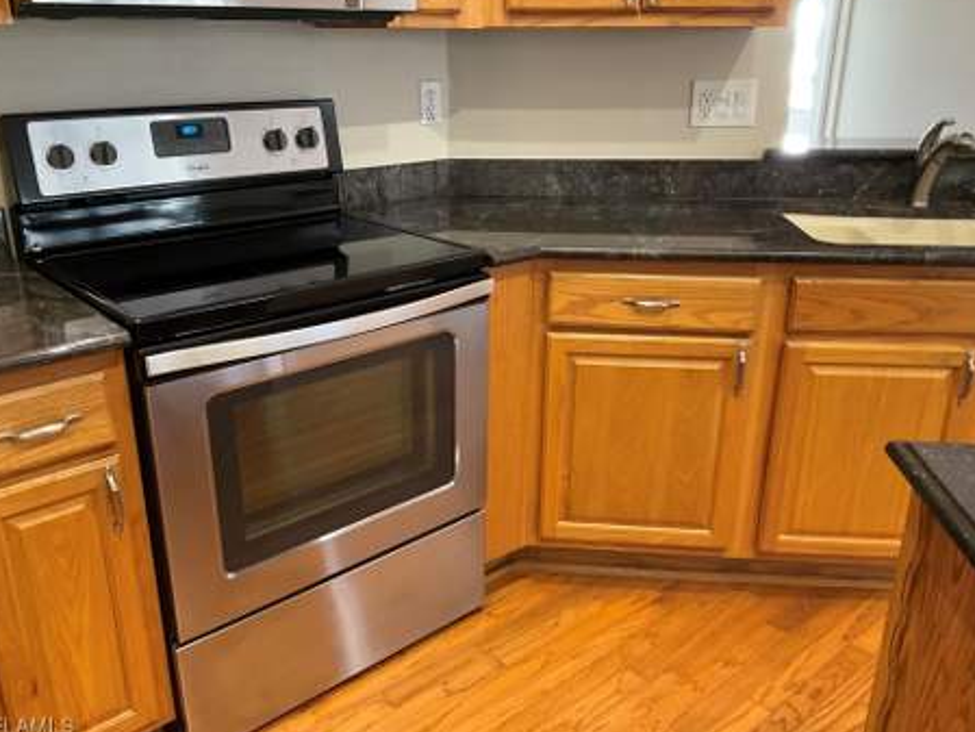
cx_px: 471
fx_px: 873
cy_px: 358
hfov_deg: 58.3
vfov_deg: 45.5
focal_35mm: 31
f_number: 1.8
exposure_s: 1/40
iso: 200
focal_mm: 3
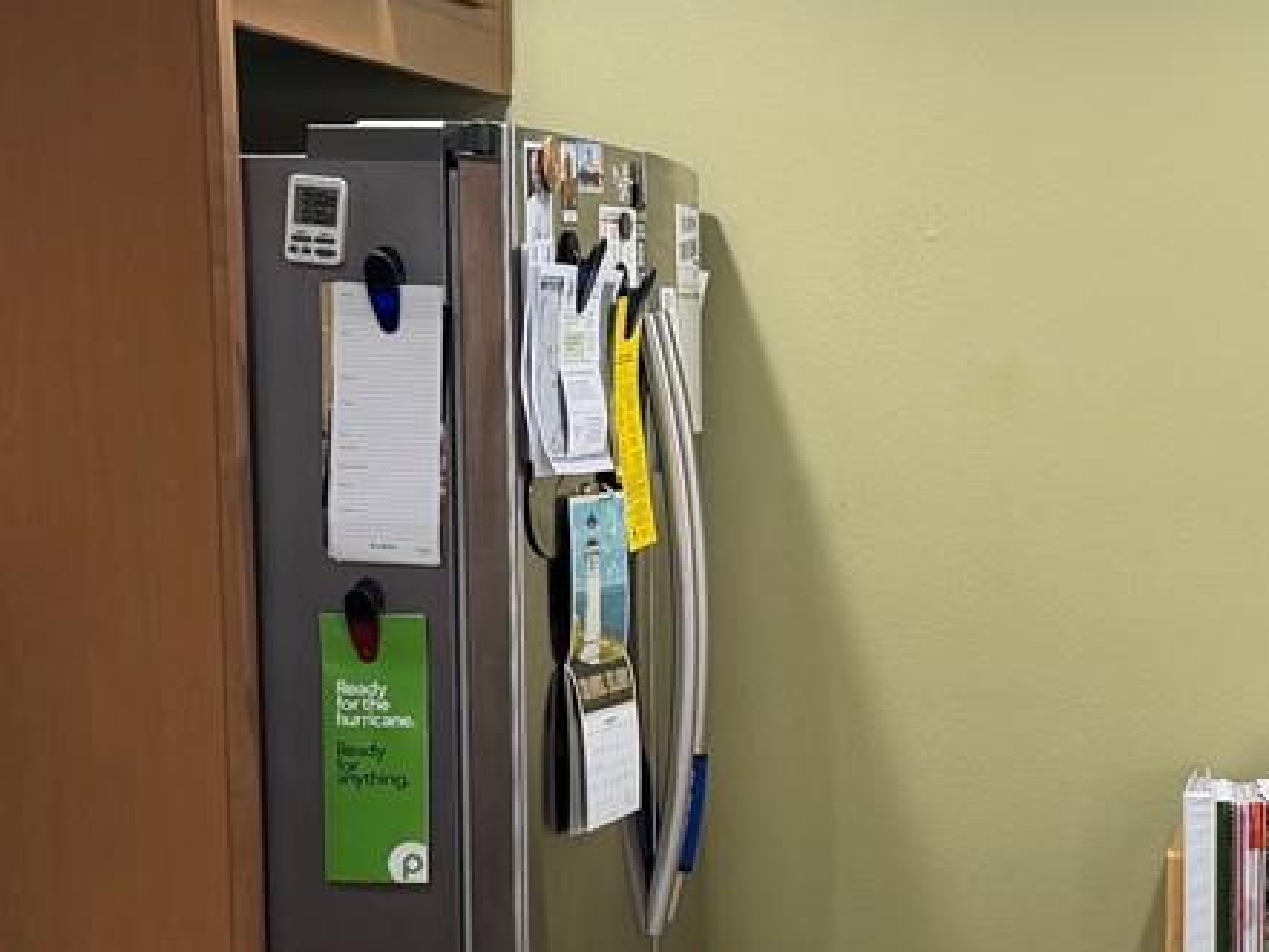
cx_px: 967
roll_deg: +0.6
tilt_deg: -6.0
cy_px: 687
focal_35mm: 87
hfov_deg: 22.3
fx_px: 3190
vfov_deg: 16.9
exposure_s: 1/60
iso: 125
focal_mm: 6.76
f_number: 1.78
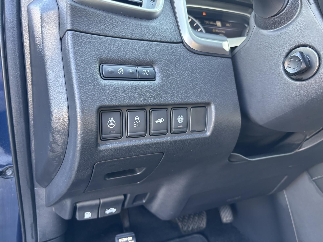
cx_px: 162
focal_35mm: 26
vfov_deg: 53.1
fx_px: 243
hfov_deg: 67.3
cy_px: 121
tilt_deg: -10.7
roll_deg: -3.0
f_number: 1.6
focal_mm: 5.96
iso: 125
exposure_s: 1/63
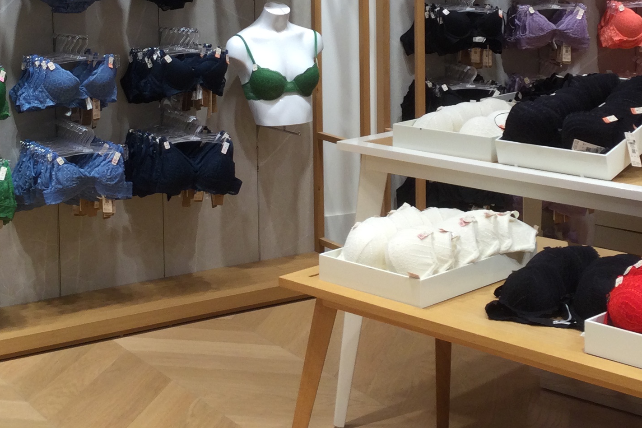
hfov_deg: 27.3
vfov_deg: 18.1
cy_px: 22
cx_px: 337
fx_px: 1320
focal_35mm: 74
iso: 25
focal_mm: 3.3
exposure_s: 1/50
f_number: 2.4
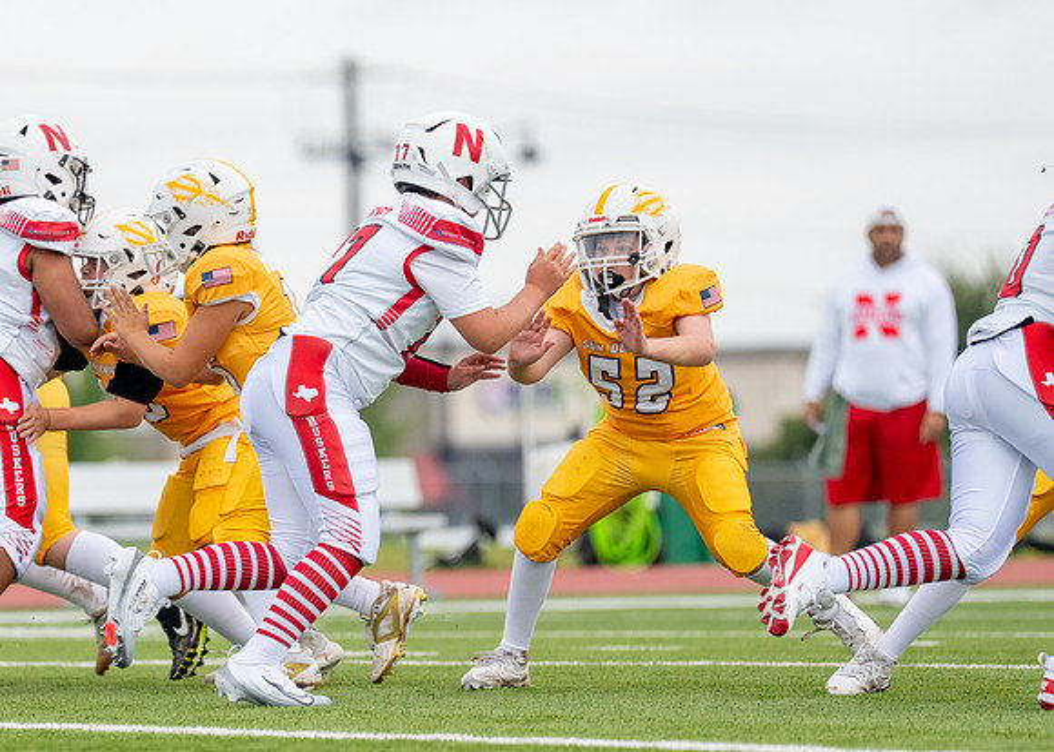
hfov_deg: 4.9
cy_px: 371
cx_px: 199
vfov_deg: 3.5
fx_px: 12391
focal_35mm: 414
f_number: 2.8
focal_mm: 200
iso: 500
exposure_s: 1/2000
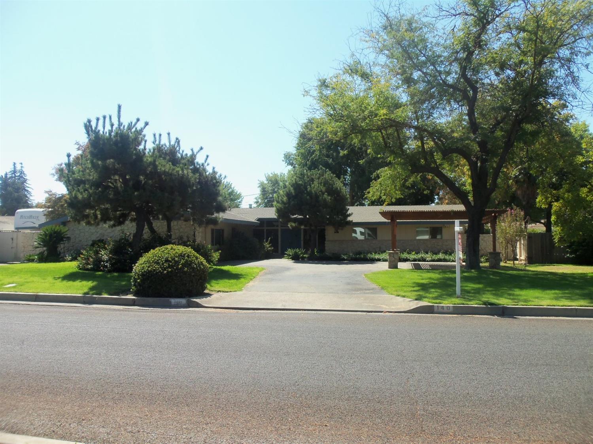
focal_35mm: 29
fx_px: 497
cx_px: 296
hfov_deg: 61.7
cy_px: 222
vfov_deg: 48.2
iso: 80
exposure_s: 1/500
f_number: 3.4
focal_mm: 5.2
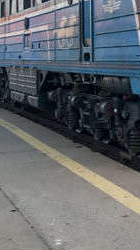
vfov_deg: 24.8
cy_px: -9
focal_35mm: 81
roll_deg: +1.2
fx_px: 536
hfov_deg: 14.7
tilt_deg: +7.6
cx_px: 130
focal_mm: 4.15
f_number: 2.2
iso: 32
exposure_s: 1/50
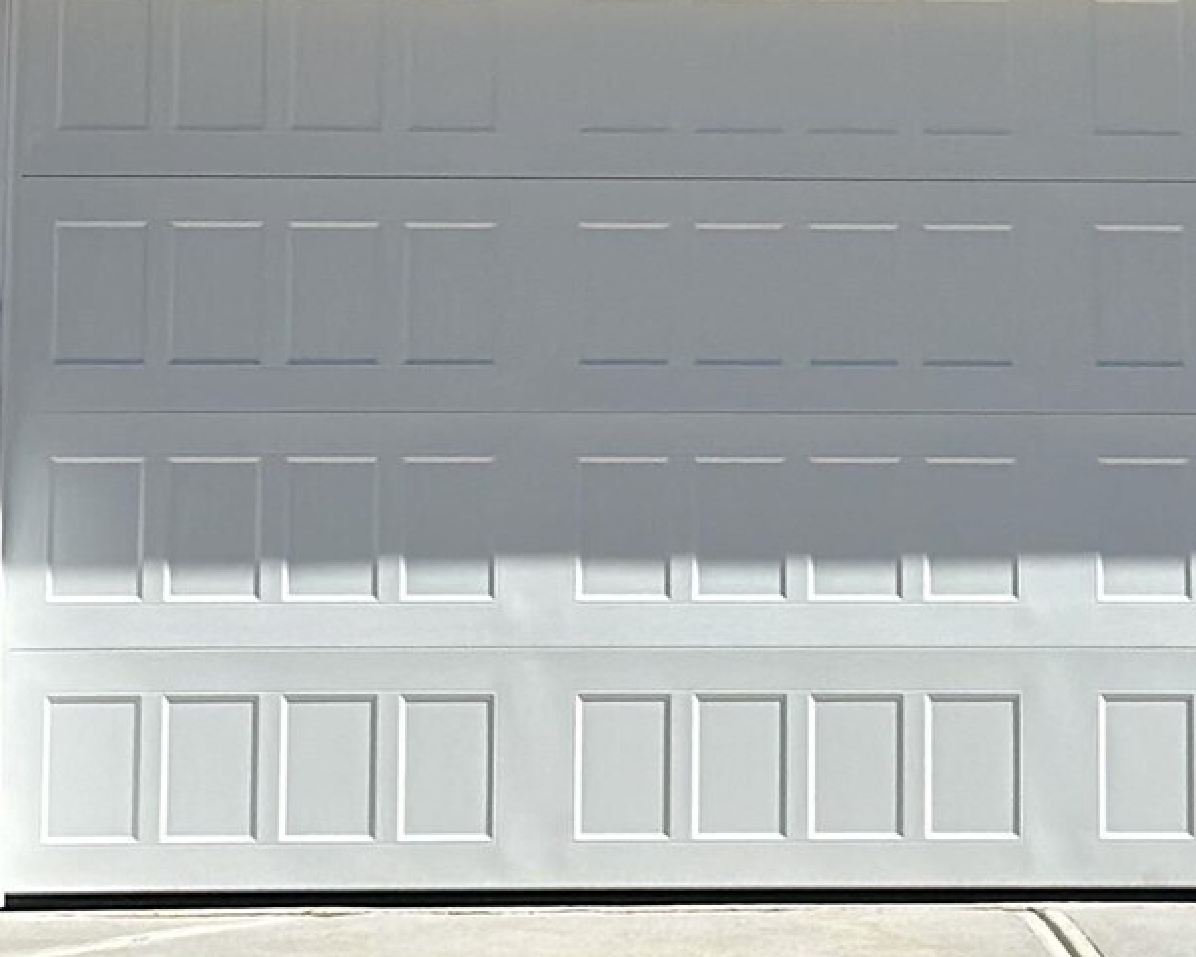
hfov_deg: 10.7
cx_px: 779
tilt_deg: +9.7
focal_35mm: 180
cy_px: -486
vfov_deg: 8.4
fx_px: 6371
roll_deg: -0.8
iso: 100
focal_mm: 6.86
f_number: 1.78
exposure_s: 1/9804
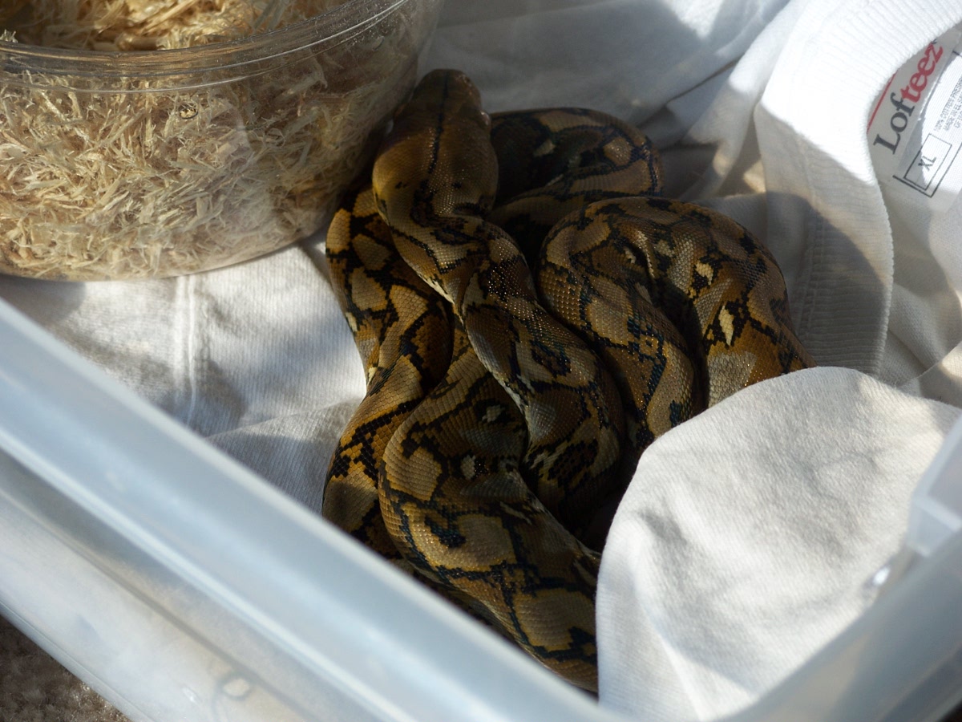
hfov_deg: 17.4
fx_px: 3140
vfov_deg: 13.1
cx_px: 481
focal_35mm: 113
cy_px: 361
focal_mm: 23.9
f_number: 3.6
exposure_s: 1/640
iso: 64
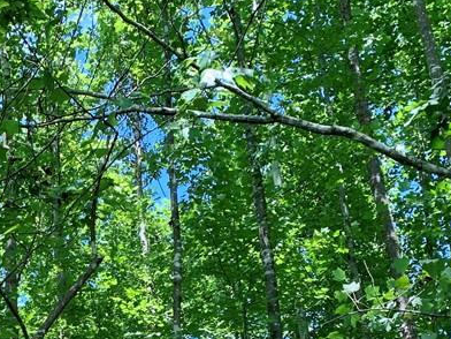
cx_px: 26
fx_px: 886
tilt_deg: +18.6
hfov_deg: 27.3
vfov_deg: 20.4
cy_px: 392
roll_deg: +2.3
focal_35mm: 68
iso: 25
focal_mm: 4.25
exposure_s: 1/180
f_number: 1.8
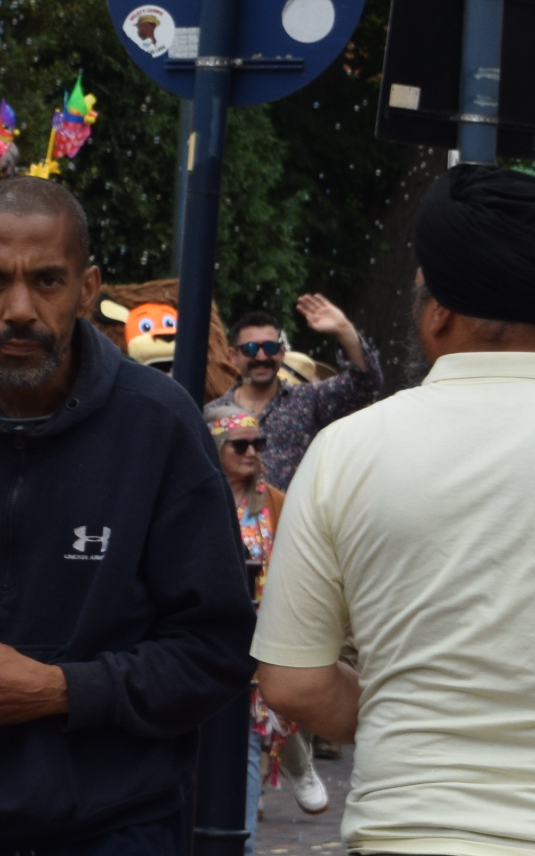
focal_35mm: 314
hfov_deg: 4.1
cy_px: 294
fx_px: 7325
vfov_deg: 6.7
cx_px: -723
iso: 220
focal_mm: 55
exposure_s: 1/250
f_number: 8
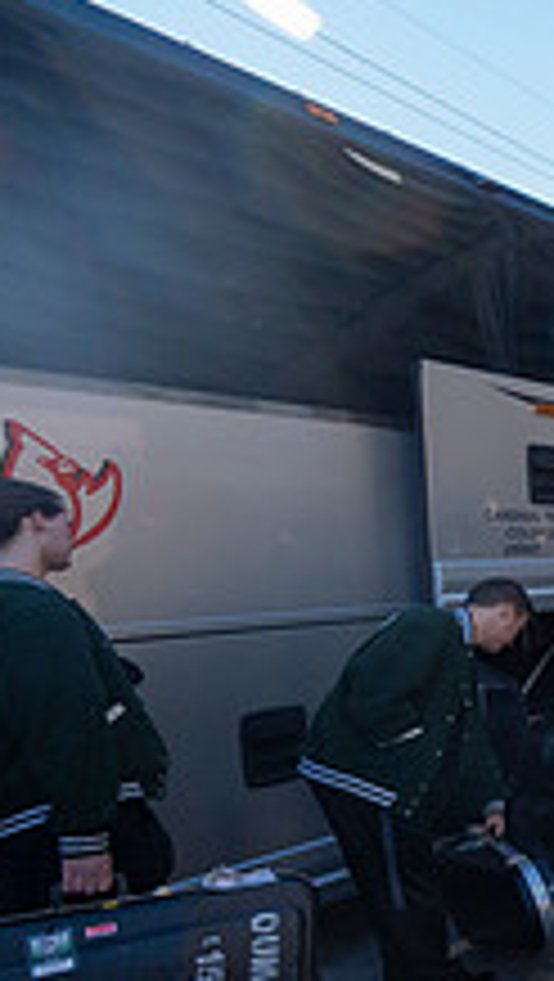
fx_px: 1016
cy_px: 628
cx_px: 1171
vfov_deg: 50.9
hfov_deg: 17.8
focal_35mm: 39
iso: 1250
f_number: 5
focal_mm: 14
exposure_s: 1/2000
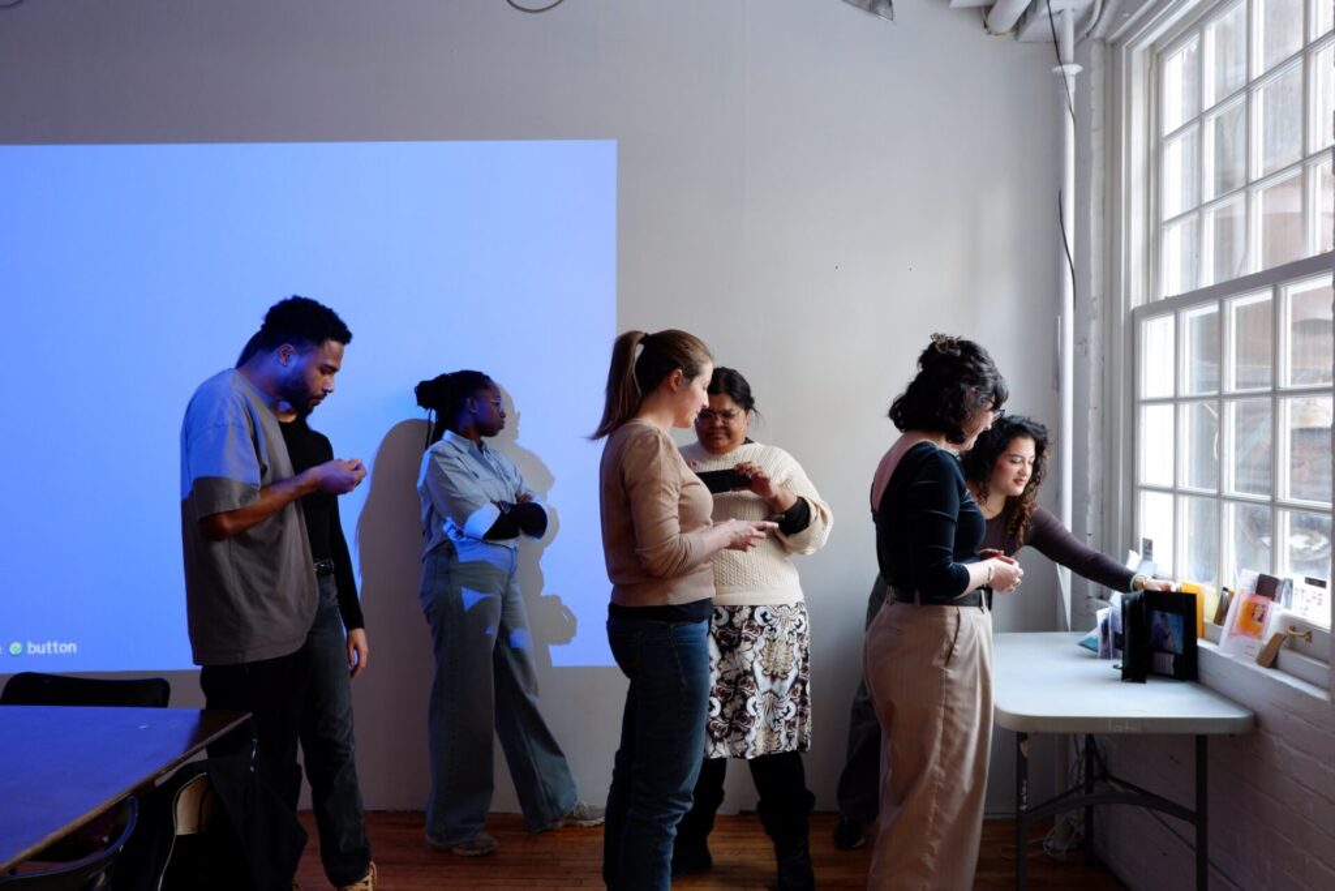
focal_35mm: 33
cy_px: 446
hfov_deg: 57.2
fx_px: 1224
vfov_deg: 40.0
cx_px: 668
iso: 800
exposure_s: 1/34
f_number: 4.2
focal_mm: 22.8
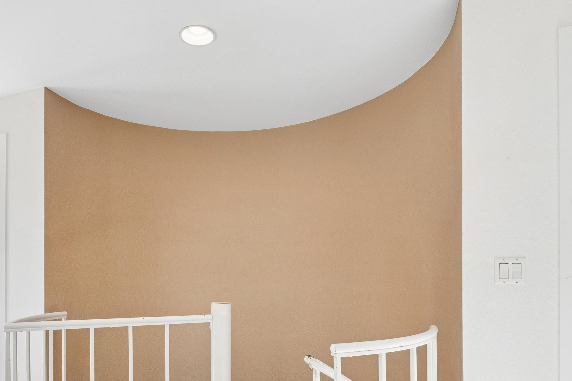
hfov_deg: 68.5
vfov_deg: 47.9
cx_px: 222
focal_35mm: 26
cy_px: 279
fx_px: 413
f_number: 10
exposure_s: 1/60
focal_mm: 16
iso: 800
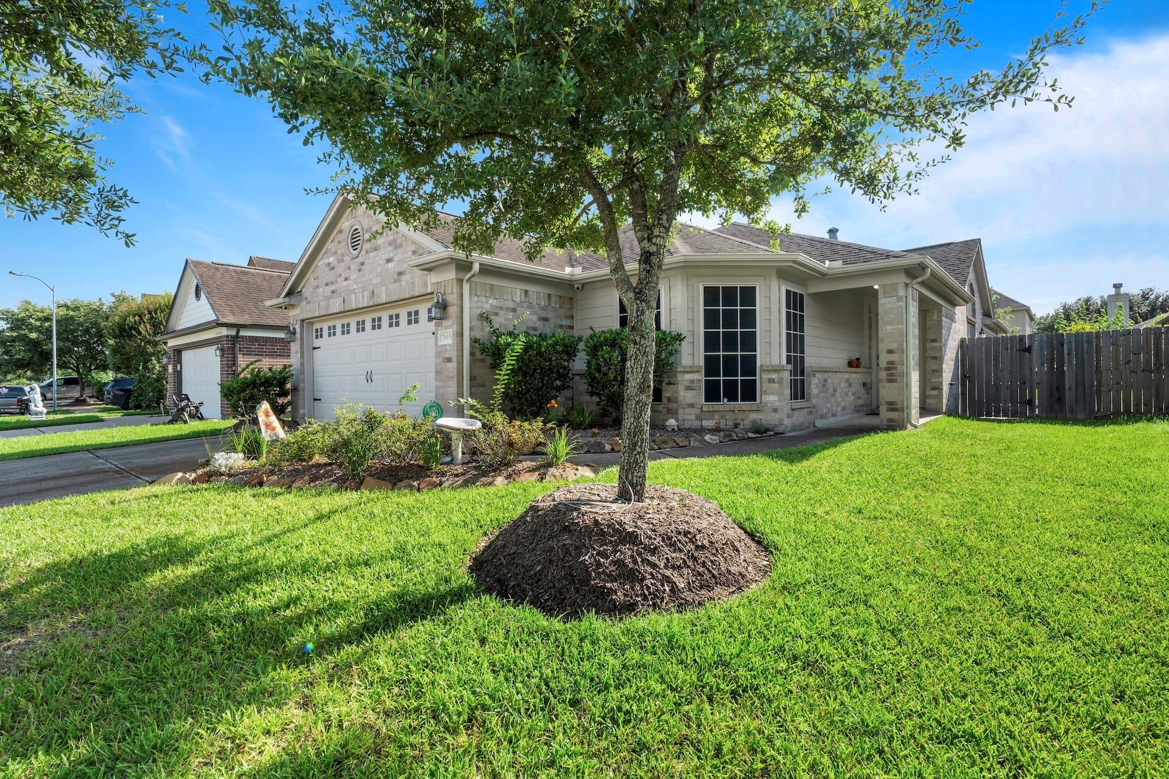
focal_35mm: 17
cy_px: 390
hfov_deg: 93.3
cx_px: 584
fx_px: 552
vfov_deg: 70.4
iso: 64
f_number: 14
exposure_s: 1/60
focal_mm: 17
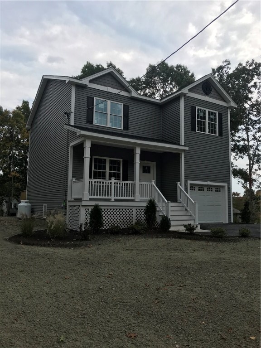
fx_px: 281
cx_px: 130
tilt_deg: +7.2
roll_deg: -0.4
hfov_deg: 49.7
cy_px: 174
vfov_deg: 63.4
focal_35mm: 28
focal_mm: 3.99
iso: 20
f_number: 1.8
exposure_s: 1/1064
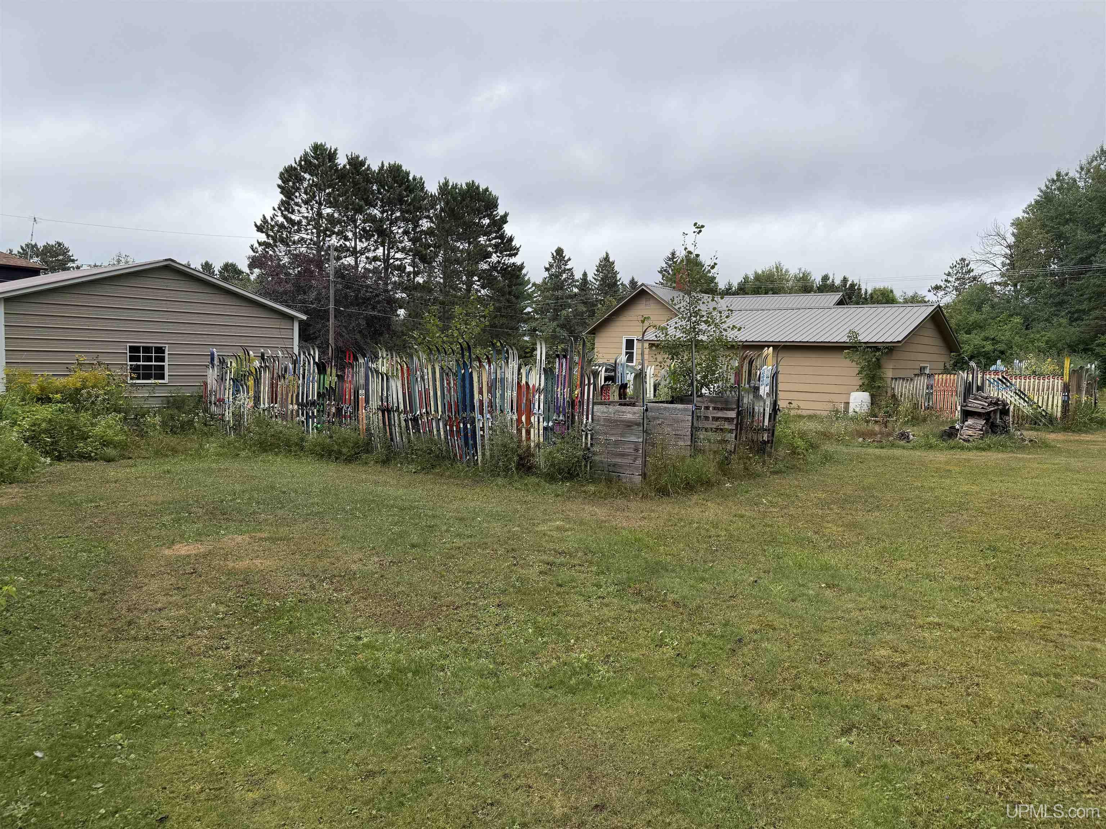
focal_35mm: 24
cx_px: 553
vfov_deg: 56.8
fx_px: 767
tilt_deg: -3.2
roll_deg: -1.9
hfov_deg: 71.6
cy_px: 414
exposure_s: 1/1618
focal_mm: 6.76
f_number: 1.78
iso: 80
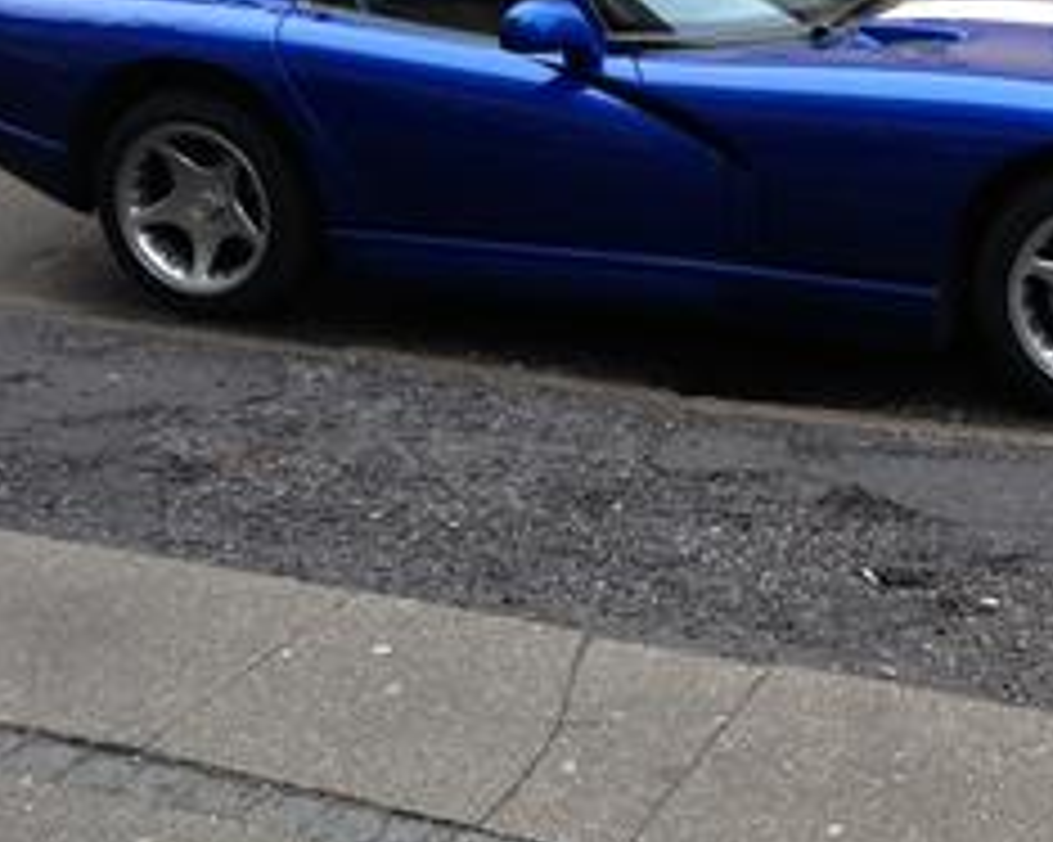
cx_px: 767
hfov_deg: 25.8
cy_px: 180
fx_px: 2274
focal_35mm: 73
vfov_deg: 20.7
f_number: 2.4
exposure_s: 1/61
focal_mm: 4.28
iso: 50
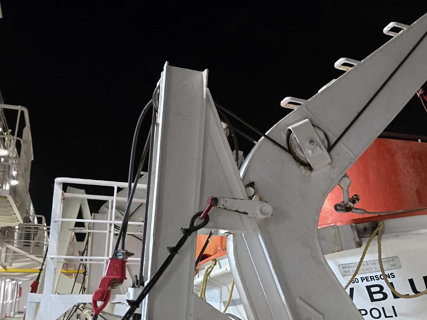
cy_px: 197
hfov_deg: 33.5
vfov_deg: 28.5
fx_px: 629
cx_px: 450
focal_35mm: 51
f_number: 1.7
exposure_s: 1/60
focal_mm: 6.3
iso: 1250
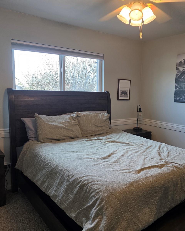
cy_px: 115
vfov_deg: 58.8
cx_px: 123
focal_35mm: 30
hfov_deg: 47.7
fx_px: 205
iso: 200
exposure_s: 1/120
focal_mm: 6.3
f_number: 1.7
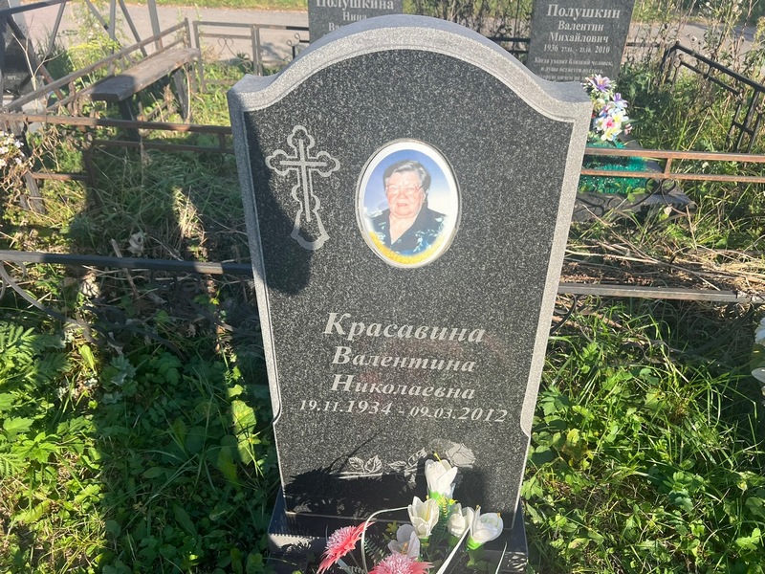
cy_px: 287
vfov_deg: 53.1
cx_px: 382
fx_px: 575
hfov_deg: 67.3
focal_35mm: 26
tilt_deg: -32.1
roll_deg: -1.3
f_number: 1.5
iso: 50
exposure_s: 1/1311
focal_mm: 5.7
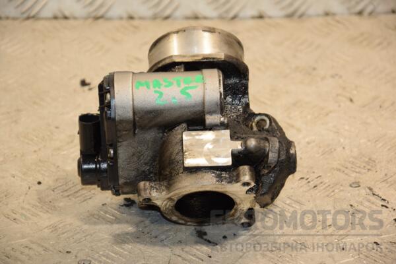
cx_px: 198
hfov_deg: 13.0
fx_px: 1732
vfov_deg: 8.7
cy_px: 132
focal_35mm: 158
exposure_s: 1/200
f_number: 5.6
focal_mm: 105
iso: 800
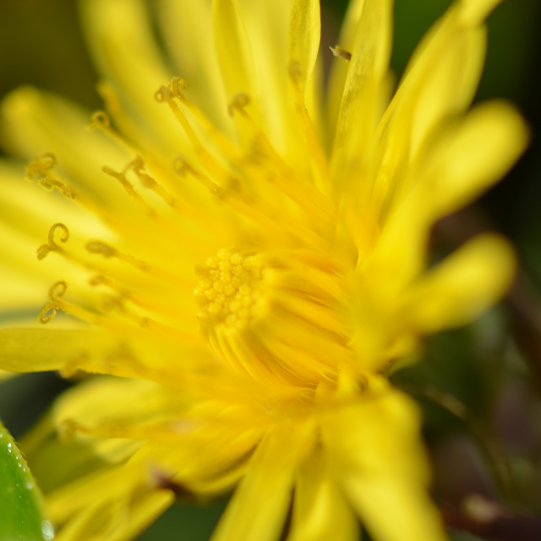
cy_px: 271
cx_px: 170
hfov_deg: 10.7
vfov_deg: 10.7
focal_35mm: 164
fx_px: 2893
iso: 125
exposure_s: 1/250
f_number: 6.3
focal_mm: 85
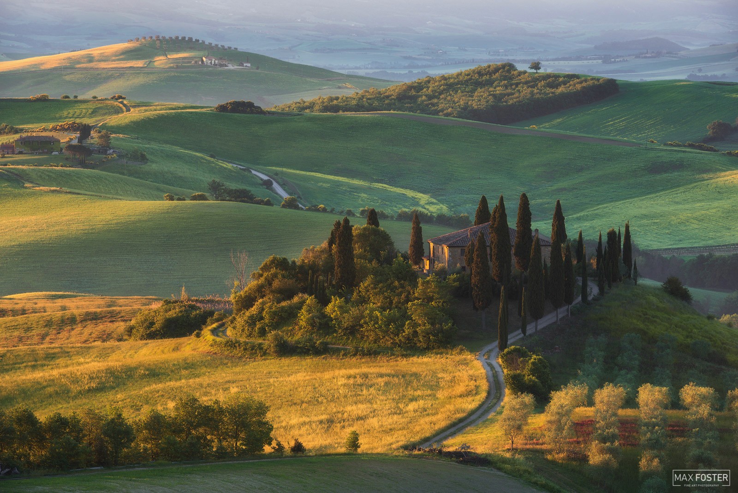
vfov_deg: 7.4
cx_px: 369
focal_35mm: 185
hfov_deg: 11.1
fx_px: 3794
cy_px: 246
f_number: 11
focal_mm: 185
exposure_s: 1/20
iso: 100
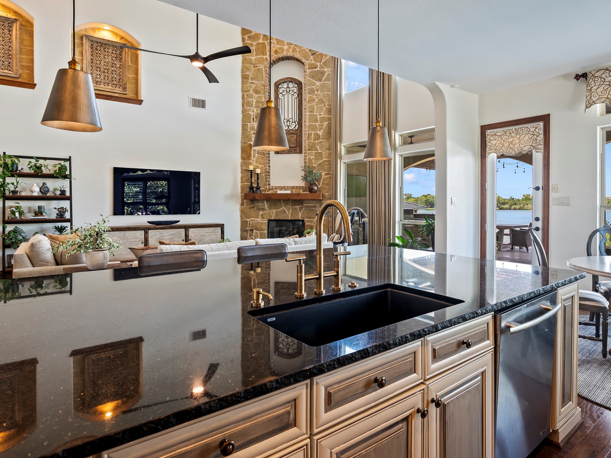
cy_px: 208
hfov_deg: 81.6
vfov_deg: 65.8
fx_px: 353
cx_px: 329
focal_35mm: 20
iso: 125
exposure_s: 1/2.5
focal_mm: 16
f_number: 4.5
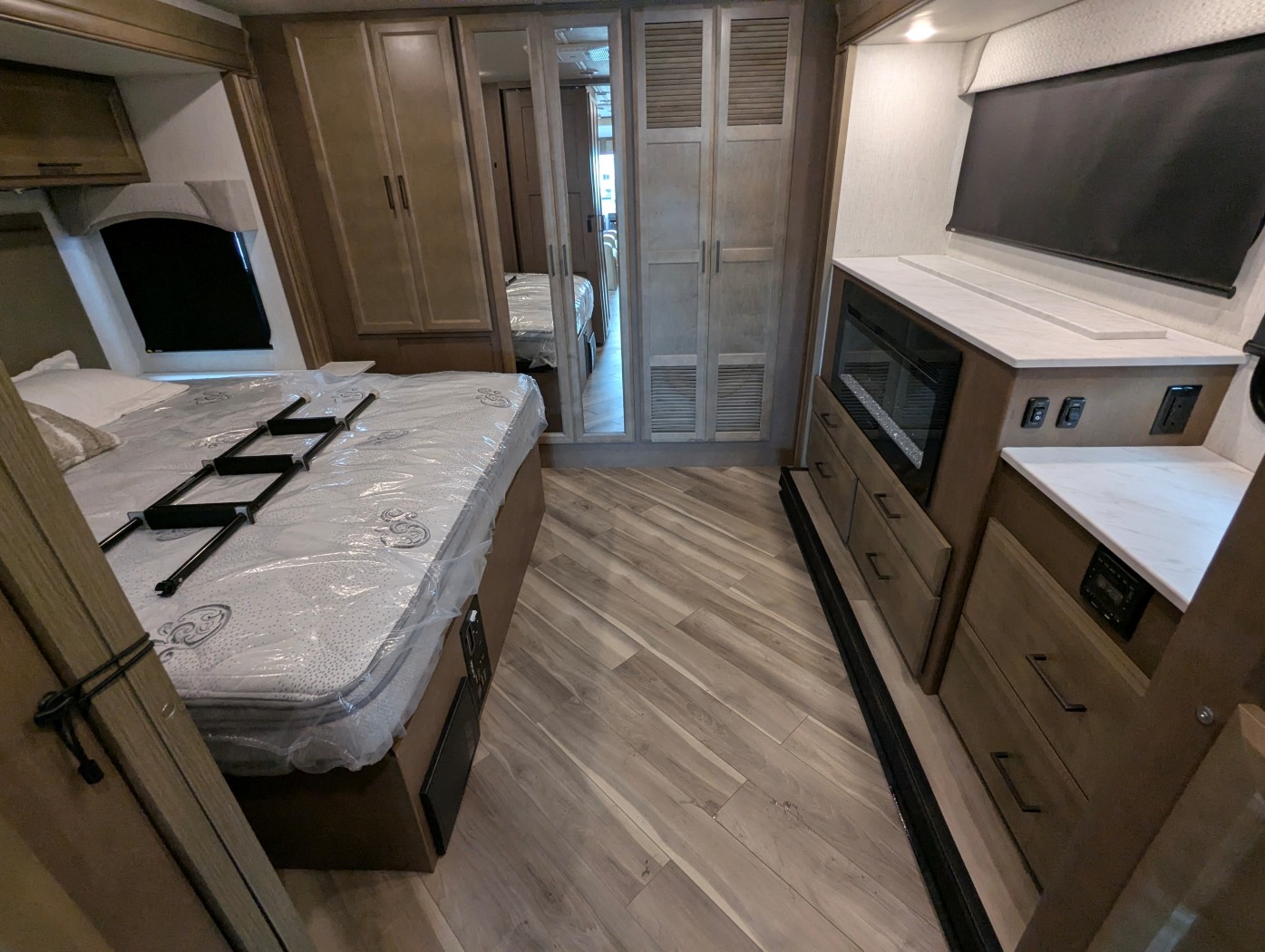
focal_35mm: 16
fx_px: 585
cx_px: 632
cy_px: 476
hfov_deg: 94.4
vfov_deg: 78.2
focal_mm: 2.35
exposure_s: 1/69
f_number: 2.2
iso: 217
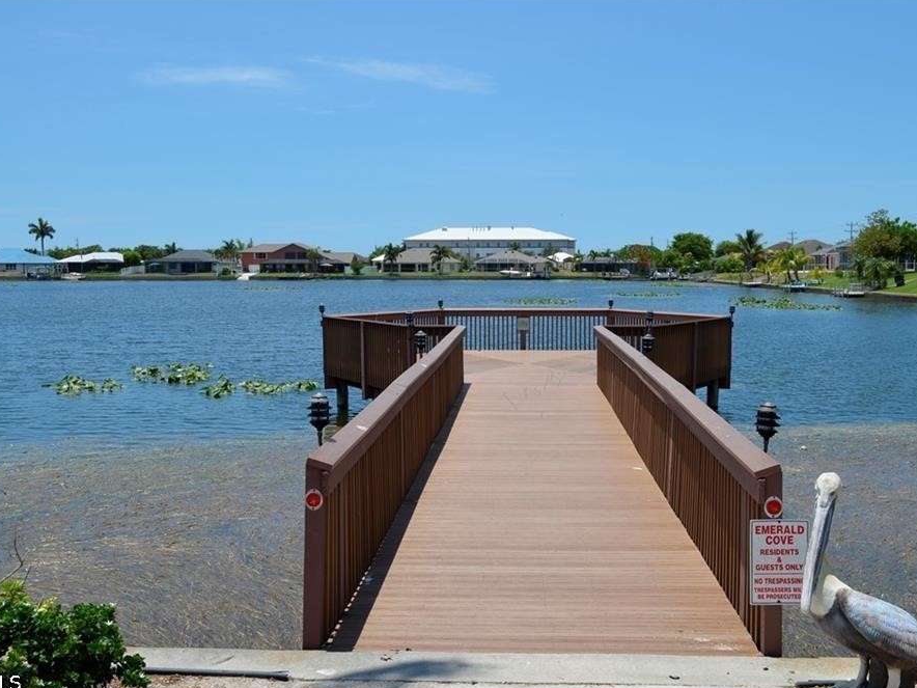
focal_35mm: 40
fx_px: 1060
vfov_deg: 36.0
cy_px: 347
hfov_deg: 46.8
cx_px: 468
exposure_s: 1/320
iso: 100
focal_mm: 24
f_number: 9
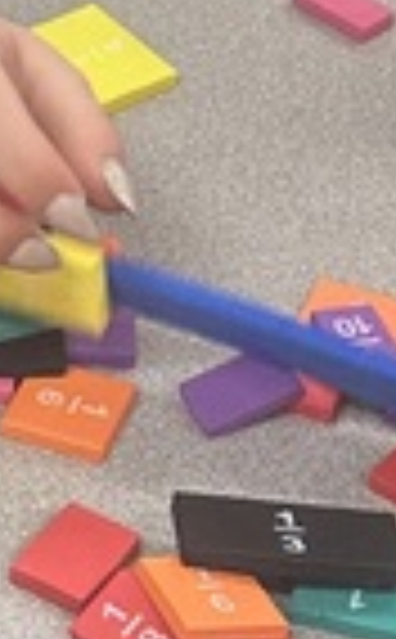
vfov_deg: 11.4
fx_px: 3197
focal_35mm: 184
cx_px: -207
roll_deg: -1.4
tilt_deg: -41.8
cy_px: 328
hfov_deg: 7.0
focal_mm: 6.86
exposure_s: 1/60
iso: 160
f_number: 1.78
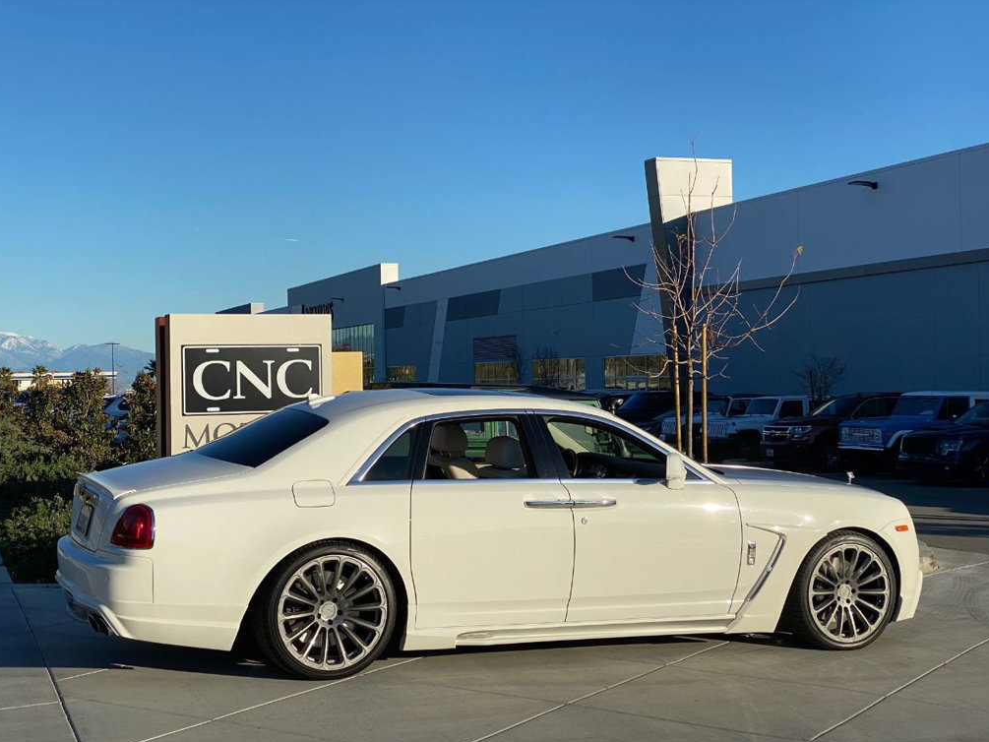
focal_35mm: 53
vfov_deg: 27.5
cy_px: 375
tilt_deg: +0.1
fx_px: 1514
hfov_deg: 36.2
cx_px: 498
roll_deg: +1.0
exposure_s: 1/1653
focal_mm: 6
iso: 20
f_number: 2
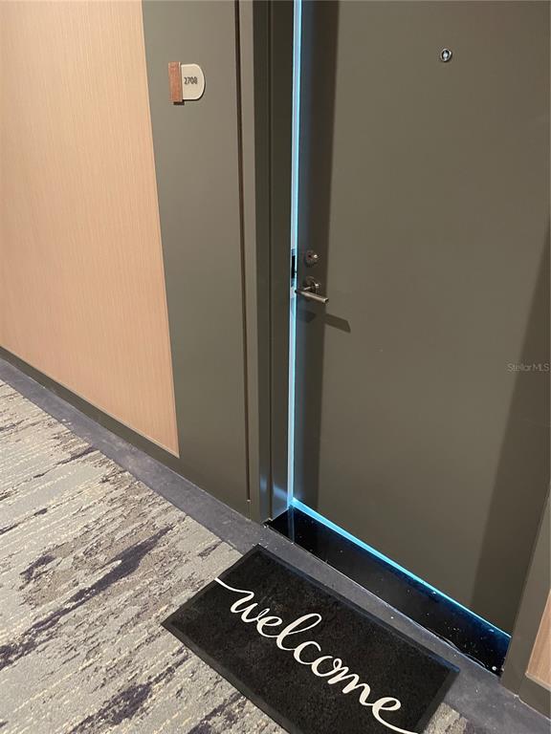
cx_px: 276
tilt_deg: -25.3
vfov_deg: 69.4
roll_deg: +0.4
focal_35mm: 25
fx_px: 531
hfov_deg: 54.9
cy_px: 367
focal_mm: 5.1
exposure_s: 1/40
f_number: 1.6
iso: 640
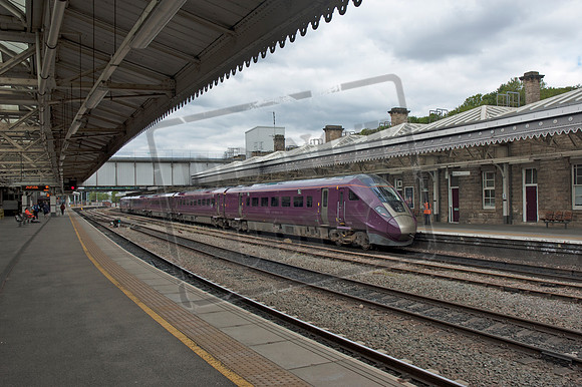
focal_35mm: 33
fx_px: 533
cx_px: 291
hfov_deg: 57.3
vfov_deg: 39.9
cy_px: 194
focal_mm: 22
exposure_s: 1/200
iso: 200
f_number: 7.1
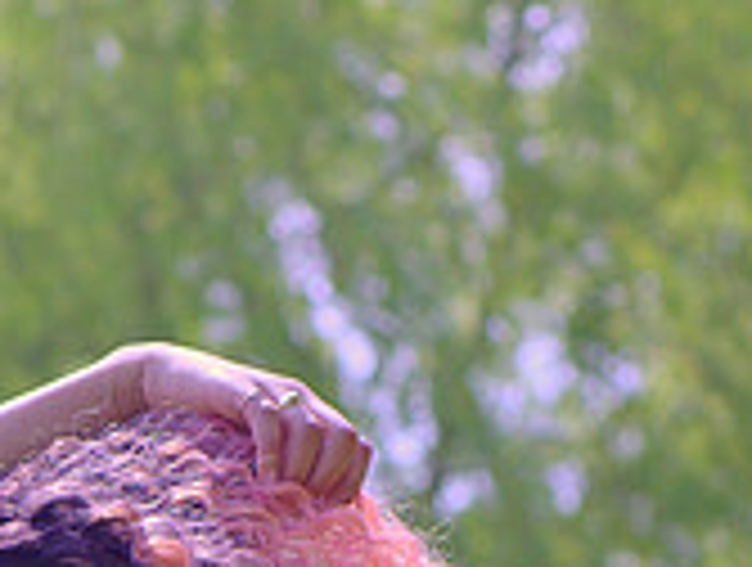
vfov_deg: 3.8
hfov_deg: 5.1
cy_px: 778
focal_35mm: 388
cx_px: 155
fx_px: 8447
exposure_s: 1/500
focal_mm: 100
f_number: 5.6
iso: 100
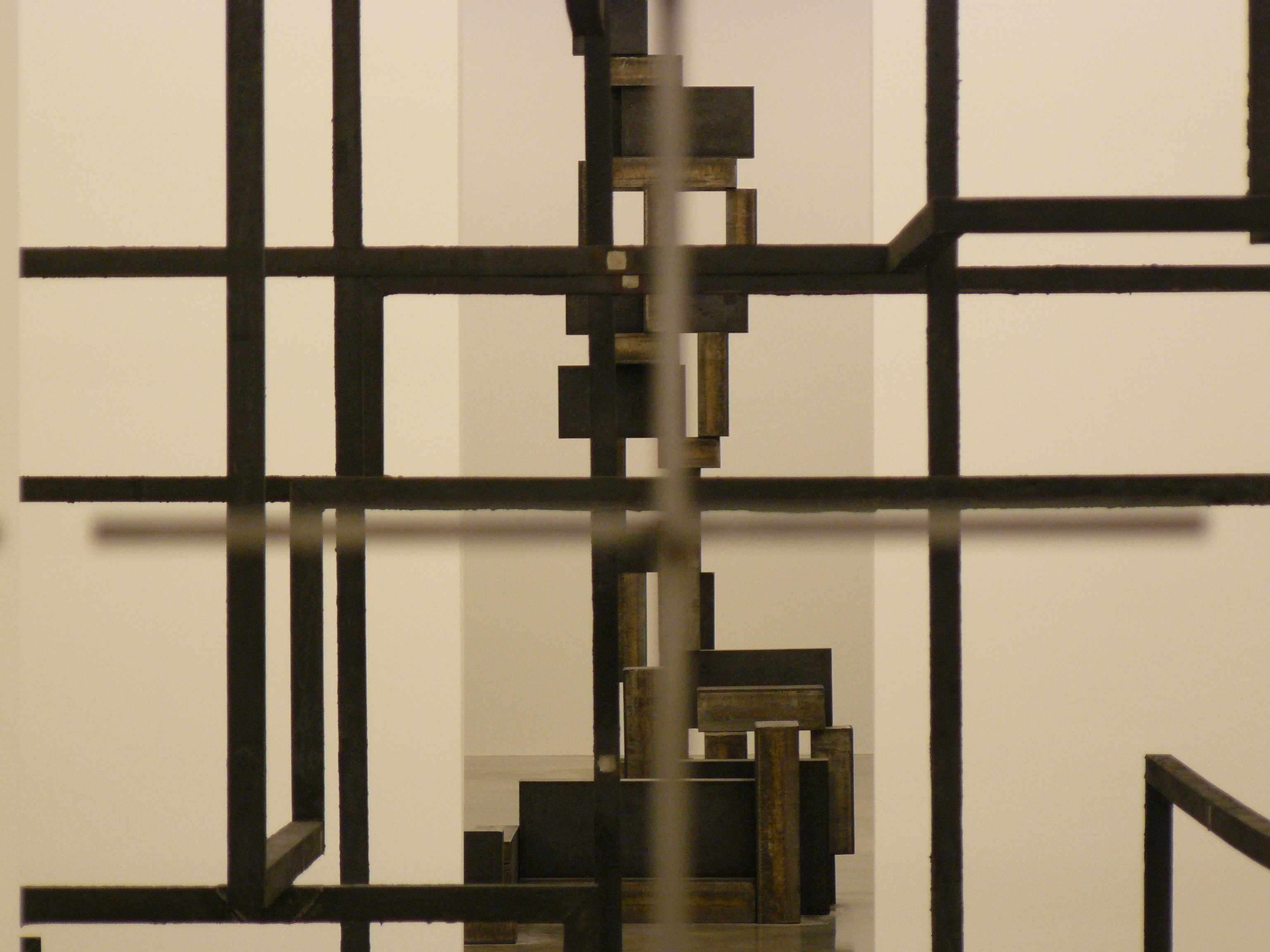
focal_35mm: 178
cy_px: 476
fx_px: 6531
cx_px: 635
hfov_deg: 11.1
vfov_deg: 8.3
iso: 200
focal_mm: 29.7
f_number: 3.3
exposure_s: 1/30
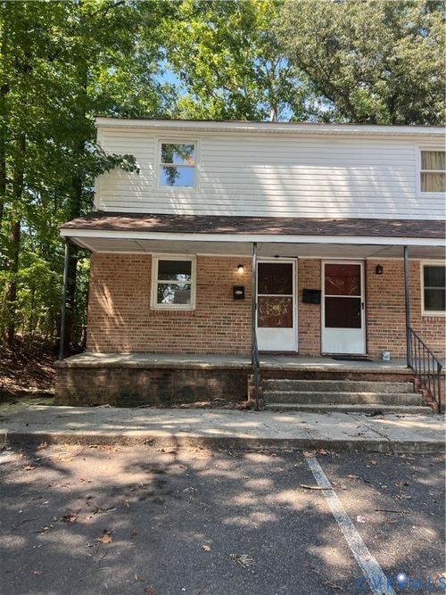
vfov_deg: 67.3
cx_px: 223
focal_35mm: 26
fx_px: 447
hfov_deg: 53.0
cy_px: 298
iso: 50
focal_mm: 5.7
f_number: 1.5
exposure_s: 1/541
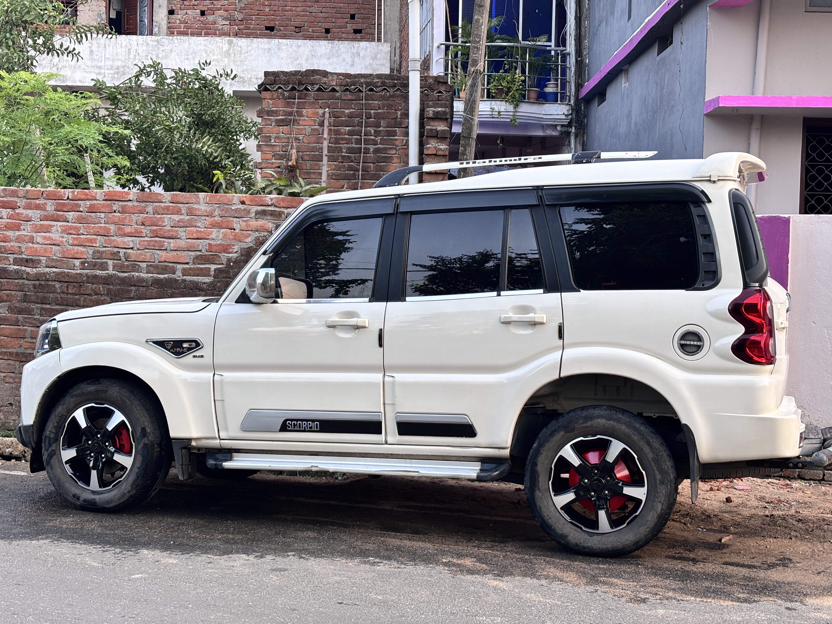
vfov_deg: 28.0
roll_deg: -1.8
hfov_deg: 36.8
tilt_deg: -1.8
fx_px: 1250
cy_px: 312
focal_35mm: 52
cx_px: 416
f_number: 1.6
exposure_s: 1/121
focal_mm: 5.96
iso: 40
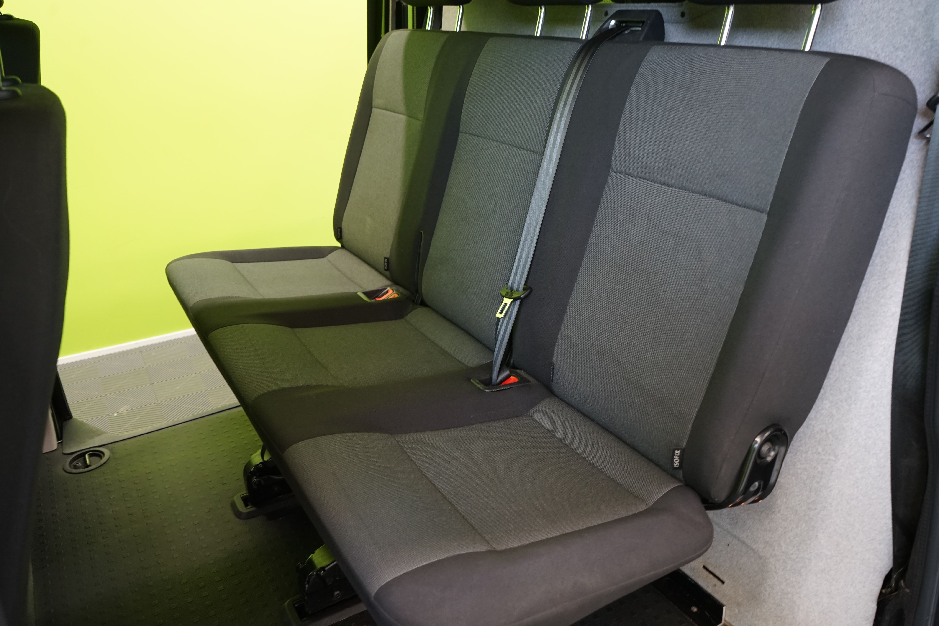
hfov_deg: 63.7
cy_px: 313
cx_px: 470
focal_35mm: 29
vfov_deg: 45.0
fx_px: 756
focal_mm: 29
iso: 1000
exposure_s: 1/15
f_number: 5.6
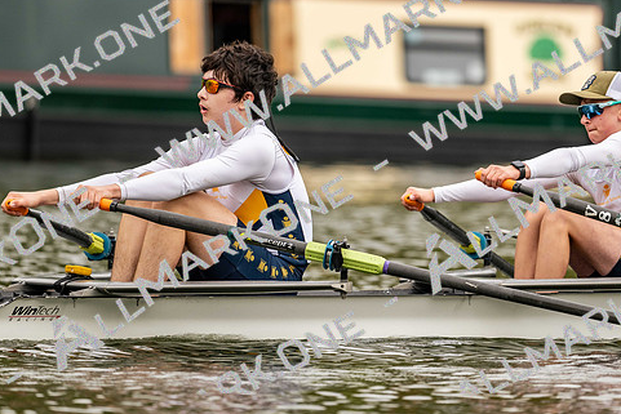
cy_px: 172
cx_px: 315
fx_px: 8317
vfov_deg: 2.9
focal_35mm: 482
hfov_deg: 4.3
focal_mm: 400
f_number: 4.5
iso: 720
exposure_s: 1/2500
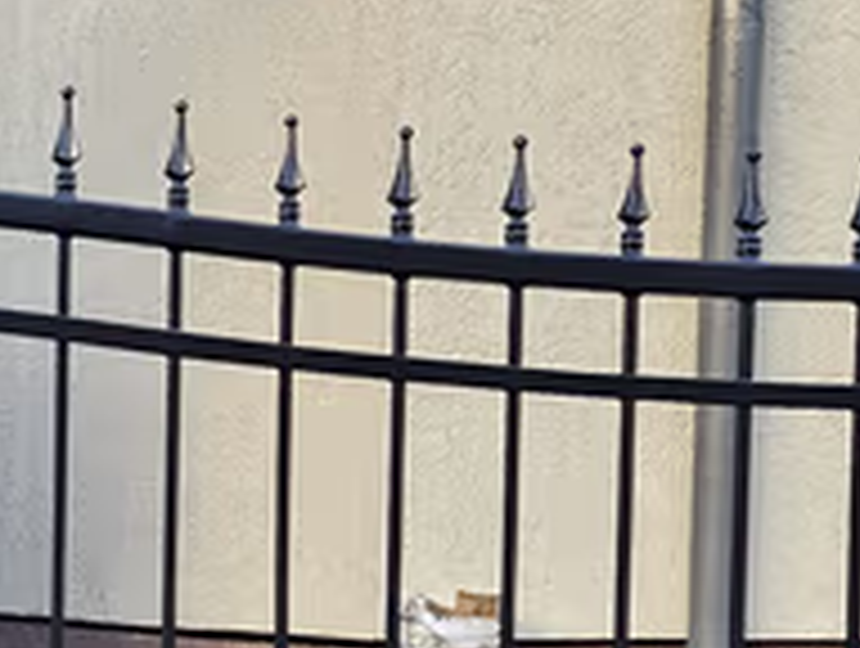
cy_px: 693
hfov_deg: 13.8
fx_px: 3062
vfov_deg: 11.9
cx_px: -815
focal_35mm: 123
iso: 125
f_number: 1.8
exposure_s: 1/190
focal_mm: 5.4
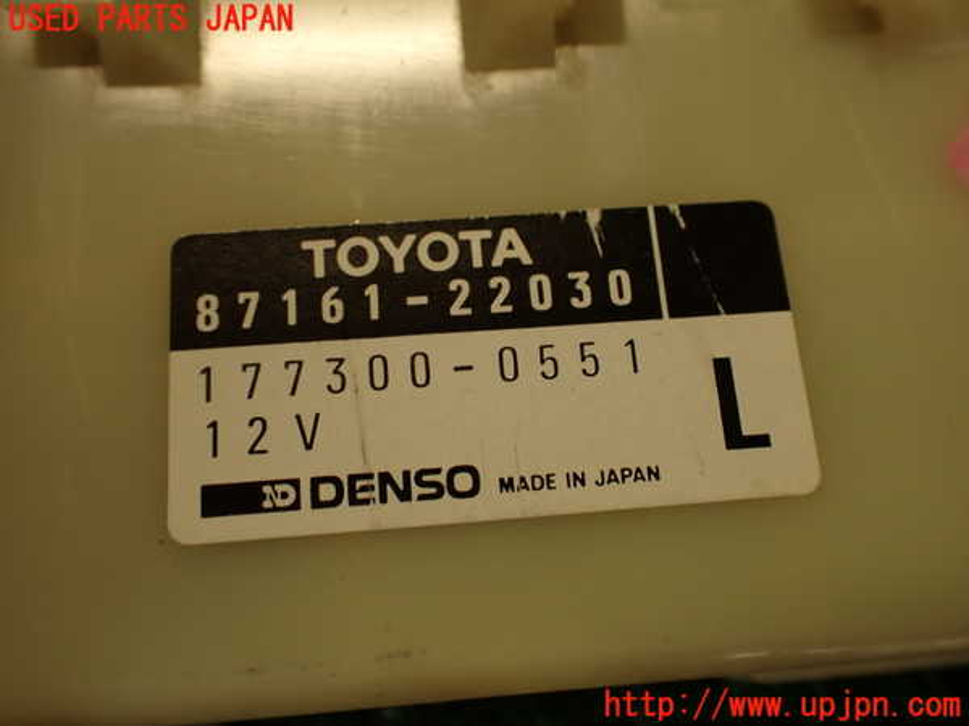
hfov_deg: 56.8
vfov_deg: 44.2
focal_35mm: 32
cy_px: 363
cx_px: 484
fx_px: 896
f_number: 2.4
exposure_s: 1/60
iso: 160
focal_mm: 5.79
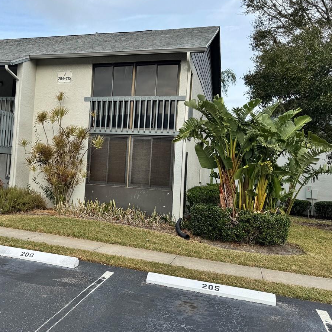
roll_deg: -4.2
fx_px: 412
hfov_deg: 42.1
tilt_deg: +1.2
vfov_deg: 43.8
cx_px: 70
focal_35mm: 38
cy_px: 147
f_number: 1.78
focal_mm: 6.76
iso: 80
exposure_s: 1/2604
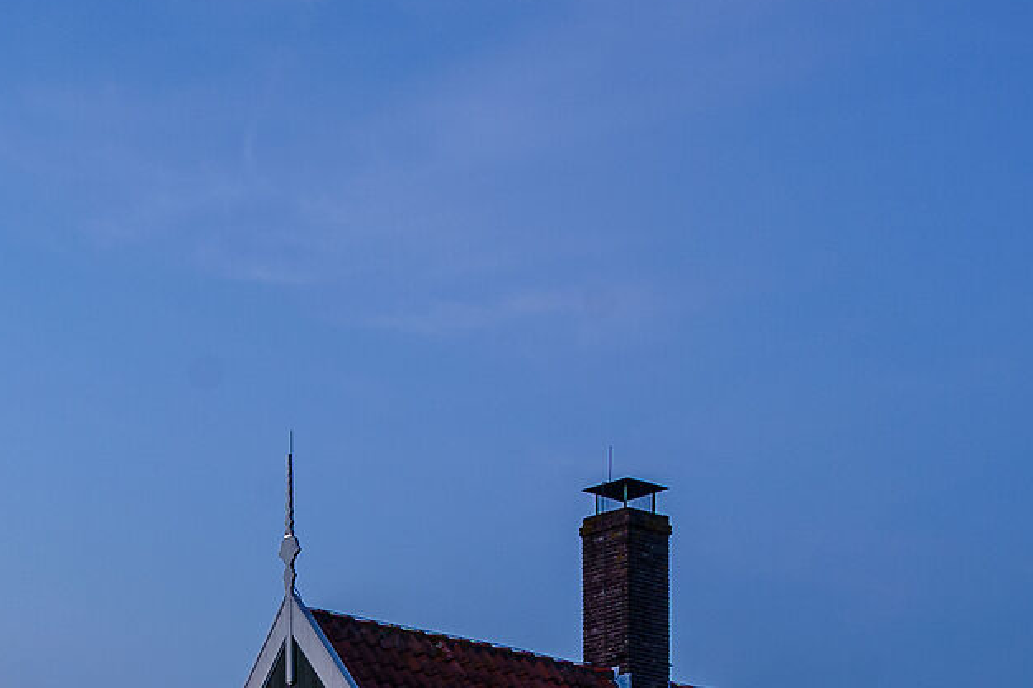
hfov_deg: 22.0
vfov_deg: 13.2
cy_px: 1295
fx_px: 2639
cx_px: 284
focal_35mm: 92
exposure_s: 5
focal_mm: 24
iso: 64
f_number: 10
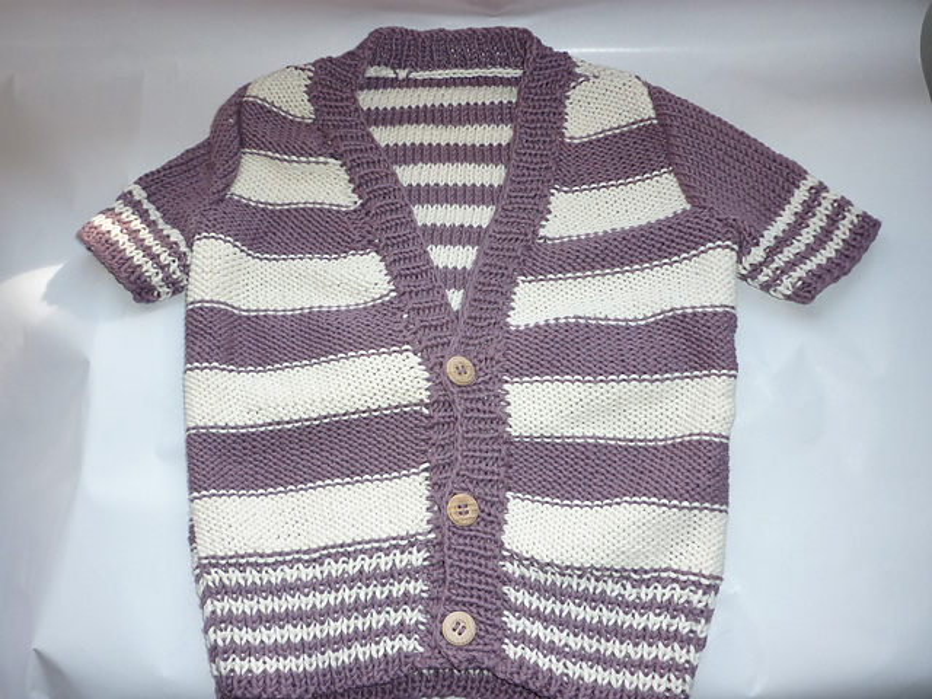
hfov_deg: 55.4
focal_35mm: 33
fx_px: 888
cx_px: 466
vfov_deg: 42.9
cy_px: 350
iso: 100
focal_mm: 5.5
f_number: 2.8
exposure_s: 1/250
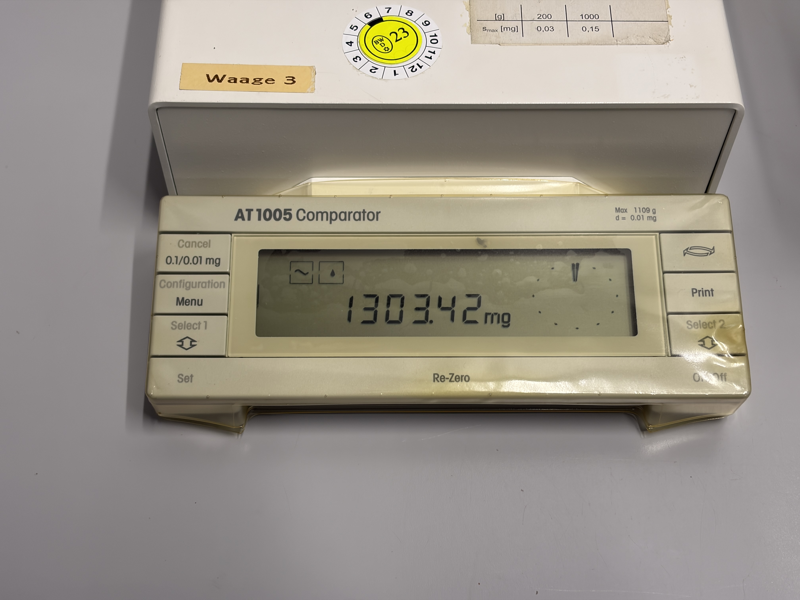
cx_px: 400
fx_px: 1202
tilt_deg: -58.2
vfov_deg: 28.0
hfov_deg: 36.8
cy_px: 300
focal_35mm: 52
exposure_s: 1/50
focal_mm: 5.96
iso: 50
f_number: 1.6
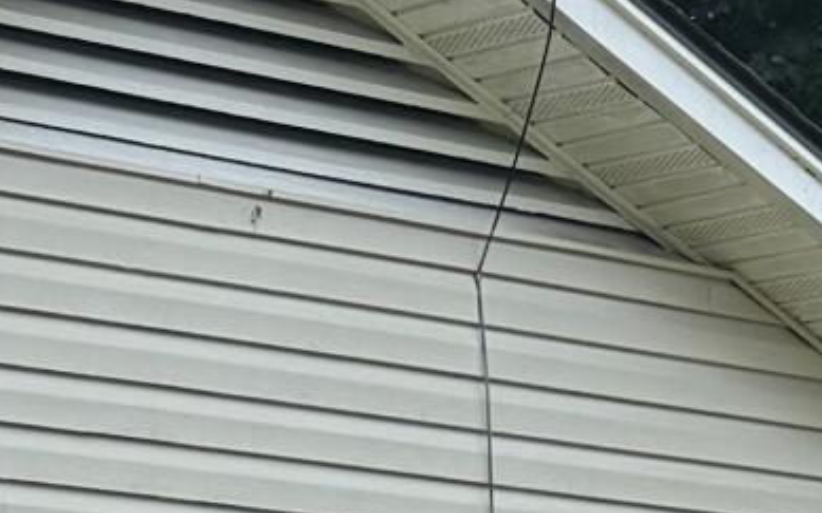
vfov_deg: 6.5
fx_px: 4390
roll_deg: -0.9
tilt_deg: +1.0
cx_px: -1177
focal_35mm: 196
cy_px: 1075
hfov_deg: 9.5
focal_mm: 6.76
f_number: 1.78
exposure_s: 1/1923
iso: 80
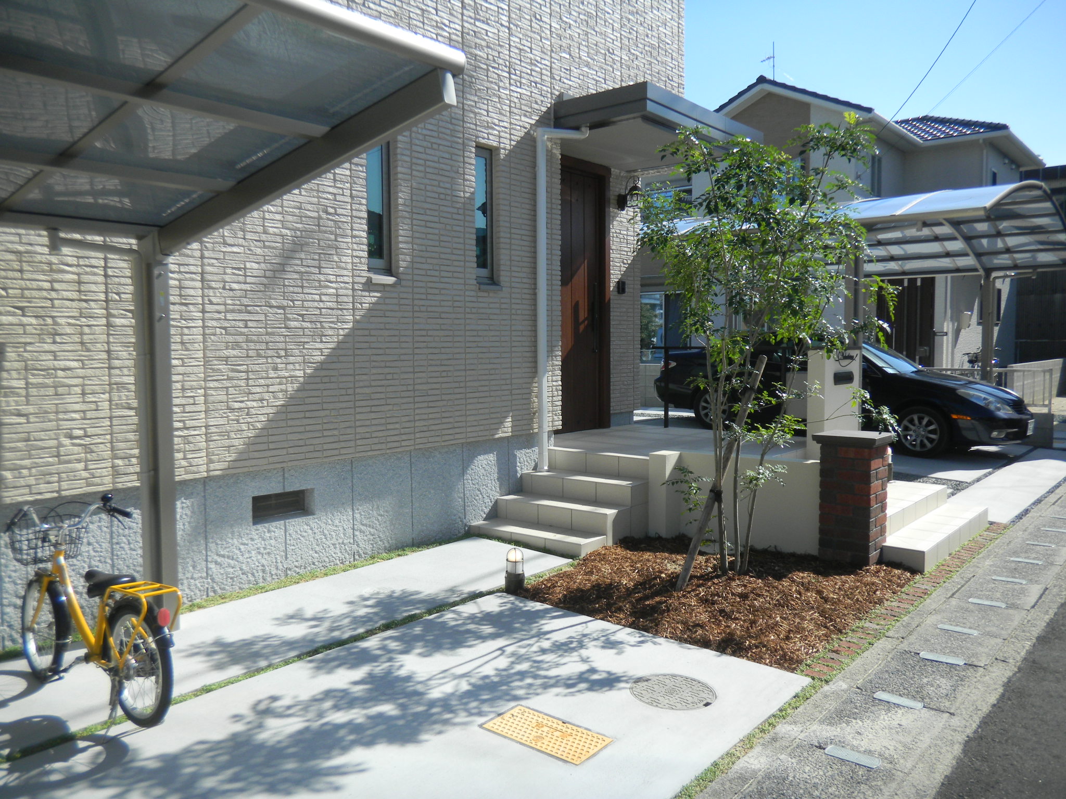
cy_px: 400
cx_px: 533
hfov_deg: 63.4
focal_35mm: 28
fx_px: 862
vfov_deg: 49.7
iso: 80
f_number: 7.9
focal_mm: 5
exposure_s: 1/132
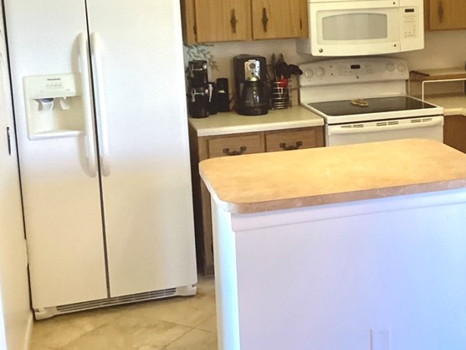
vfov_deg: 25.4
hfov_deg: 33.2
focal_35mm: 57
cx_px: 337
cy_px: 96
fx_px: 767
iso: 250
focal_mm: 3.3
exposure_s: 1/60
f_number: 2.4
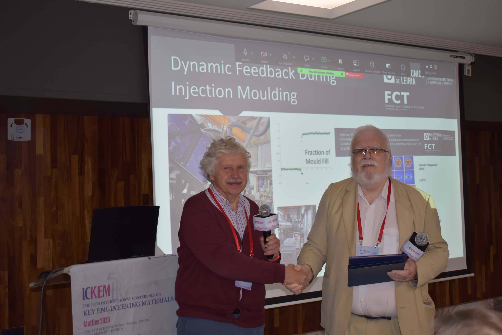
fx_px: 669
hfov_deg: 41.1
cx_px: 251
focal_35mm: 48
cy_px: 168
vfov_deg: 28.1
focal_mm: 32
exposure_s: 1/50
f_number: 4.5
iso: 400
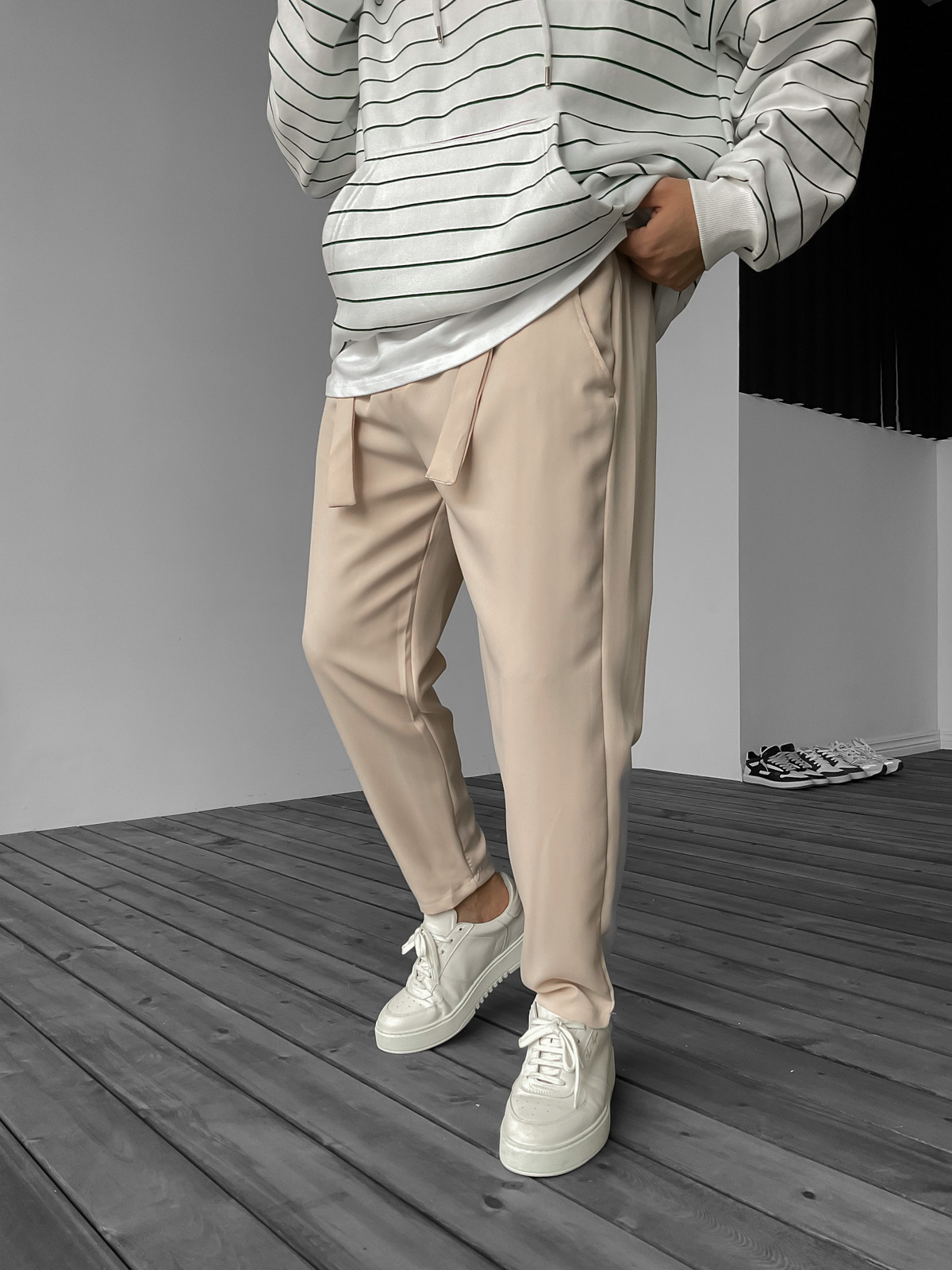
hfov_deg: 48.2
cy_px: 635
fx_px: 1063
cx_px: 476
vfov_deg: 61.7
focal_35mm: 29
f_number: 1.8
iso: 64
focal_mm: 3
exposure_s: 1/120
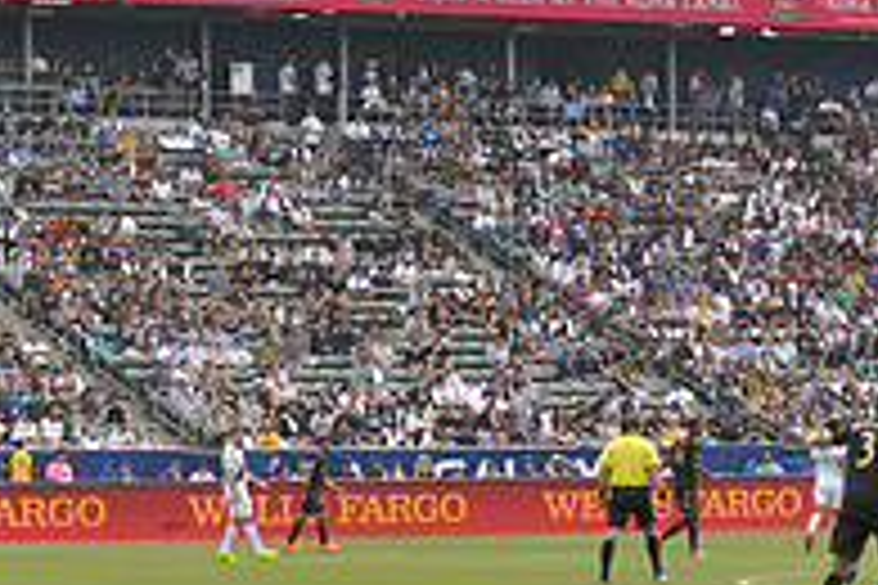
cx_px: 216
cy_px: 9
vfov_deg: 6.6
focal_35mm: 208
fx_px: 5072
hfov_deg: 9.9
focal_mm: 70
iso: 320
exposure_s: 1/2500
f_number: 3.5
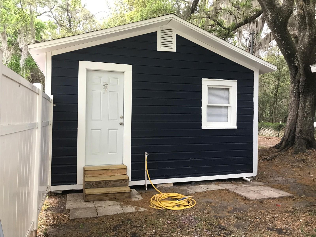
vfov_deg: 49.7
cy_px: 118
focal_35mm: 28
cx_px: 158
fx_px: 256
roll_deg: -0.1
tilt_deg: -0.4
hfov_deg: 63.4
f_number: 1.8
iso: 32
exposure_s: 1/24
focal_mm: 3.99
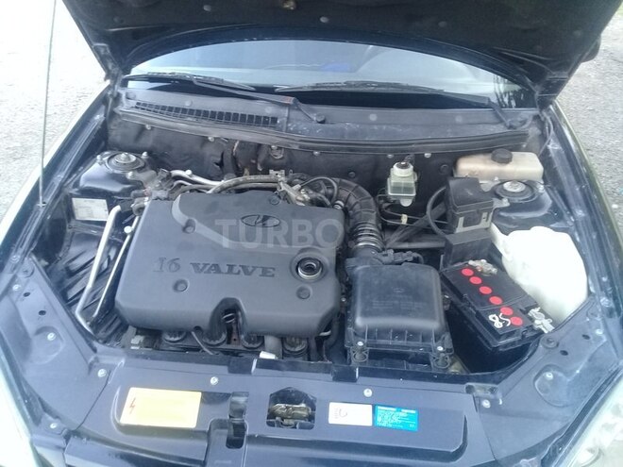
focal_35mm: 31
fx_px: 558
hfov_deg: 58.4
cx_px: 312
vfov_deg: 45.4
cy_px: 234
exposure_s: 1/33
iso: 100
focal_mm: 3.3
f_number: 2.2
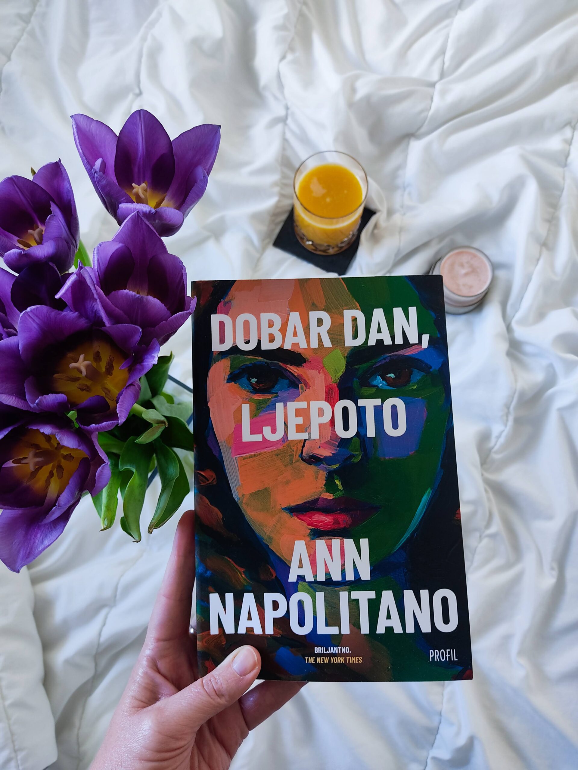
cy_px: 385
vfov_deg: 67.3
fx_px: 579
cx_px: 289
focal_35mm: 26
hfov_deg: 53.1
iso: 257
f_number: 1.8
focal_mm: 4.74
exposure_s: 1/35
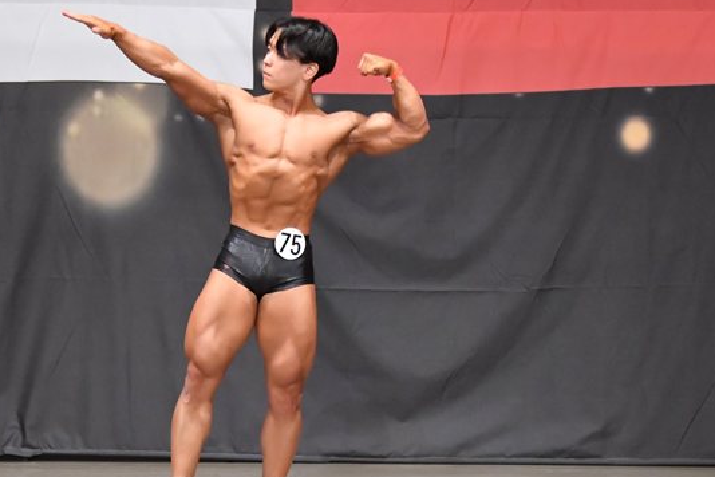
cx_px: 290
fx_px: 5819
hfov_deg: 7.0
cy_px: 275
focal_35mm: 293
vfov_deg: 4.7
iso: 8000
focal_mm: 135
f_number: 5.6
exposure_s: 1/400
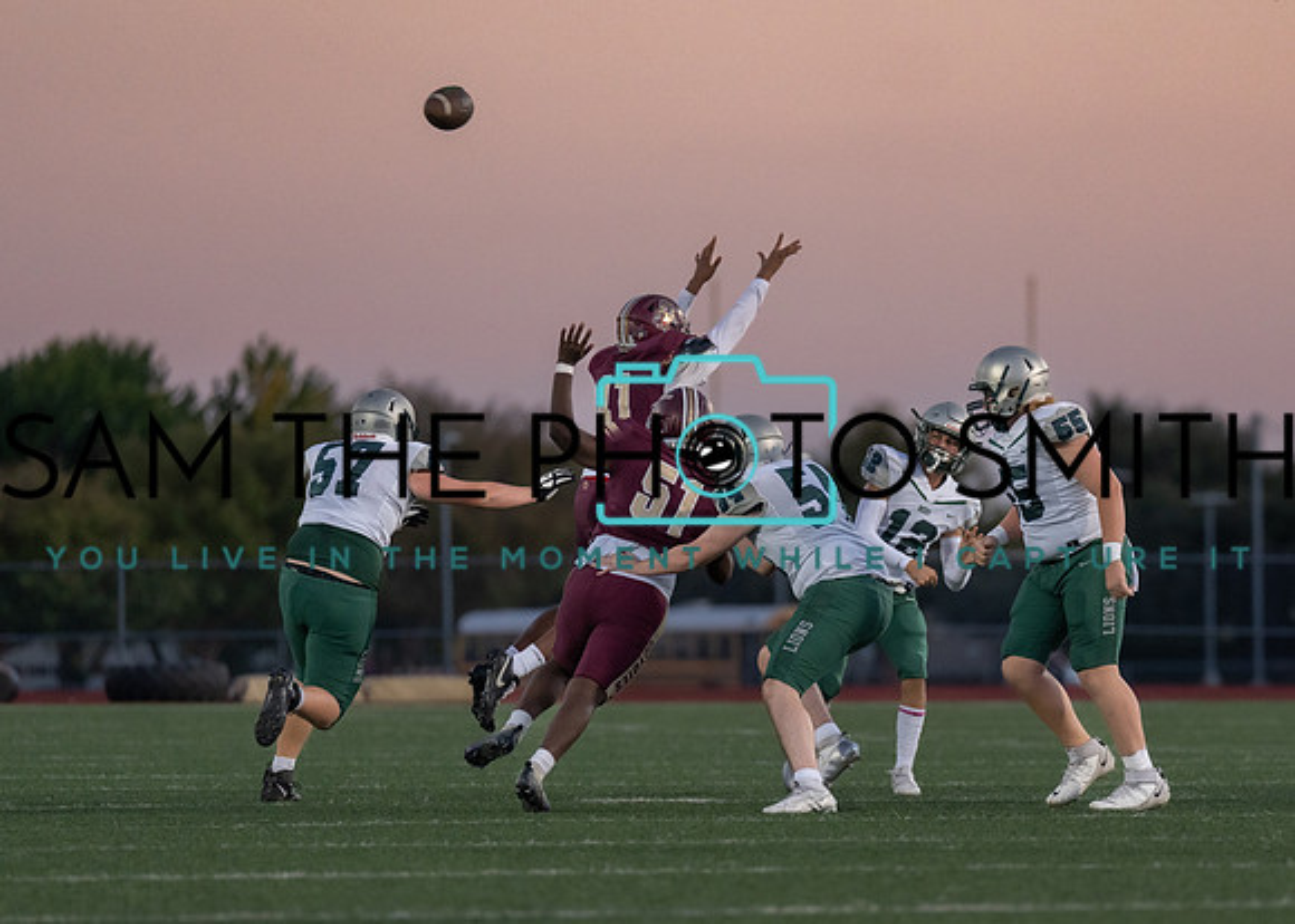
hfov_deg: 6.1
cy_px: 559
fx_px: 12065
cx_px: 888
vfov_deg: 4.4
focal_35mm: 328
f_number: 2.8
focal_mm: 200
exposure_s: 1/1000
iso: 1250
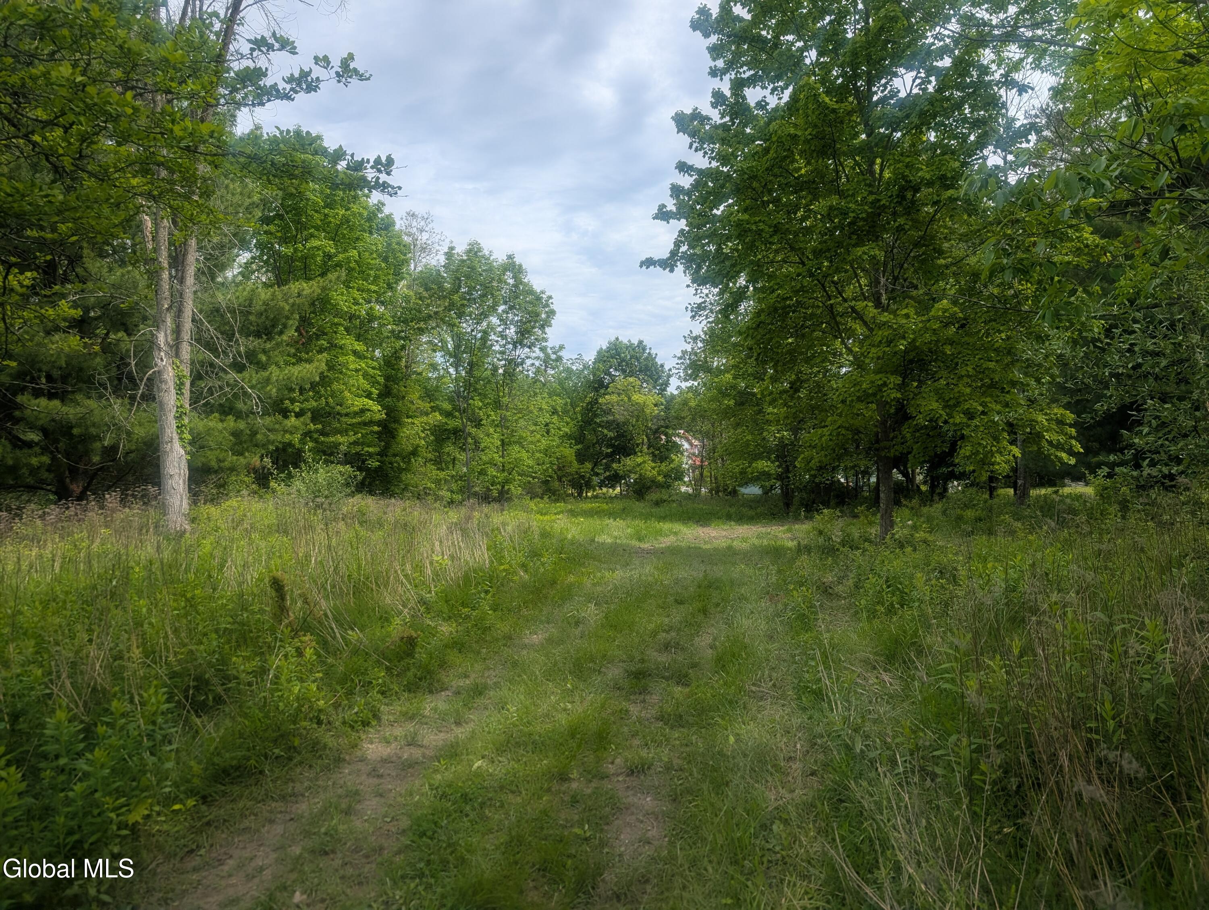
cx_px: 604
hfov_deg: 71.5
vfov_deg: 56.9
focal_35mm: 24
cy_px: 455
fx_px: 839
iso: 21
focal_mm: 6.9
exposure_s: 1/974
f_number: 1.68
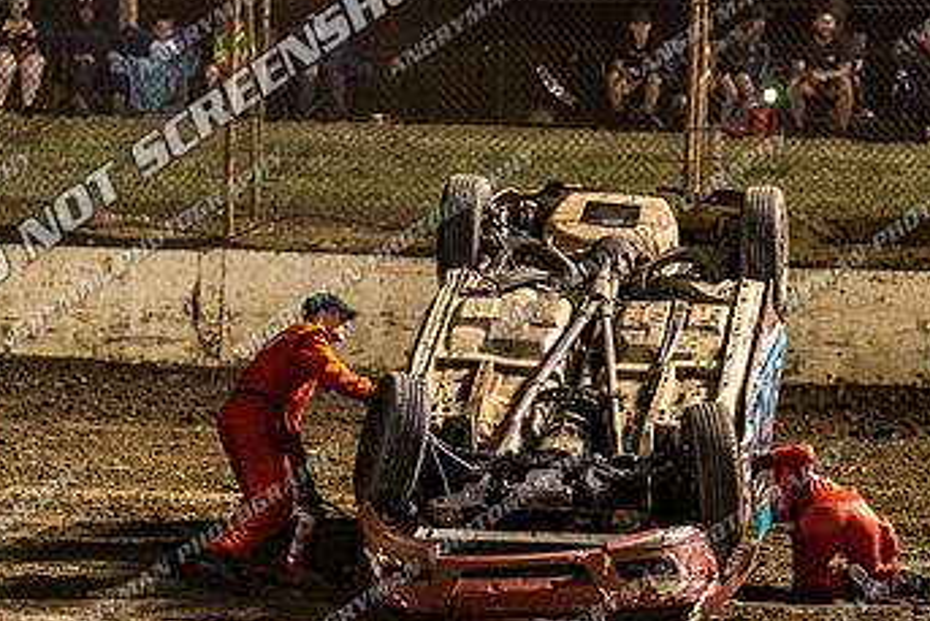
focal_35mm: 196
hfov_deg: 10.5
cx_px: 621
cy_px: 416
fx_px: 5065
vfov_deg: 7.0
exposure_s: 1/160
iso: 1600
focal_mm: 116
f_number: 2.8
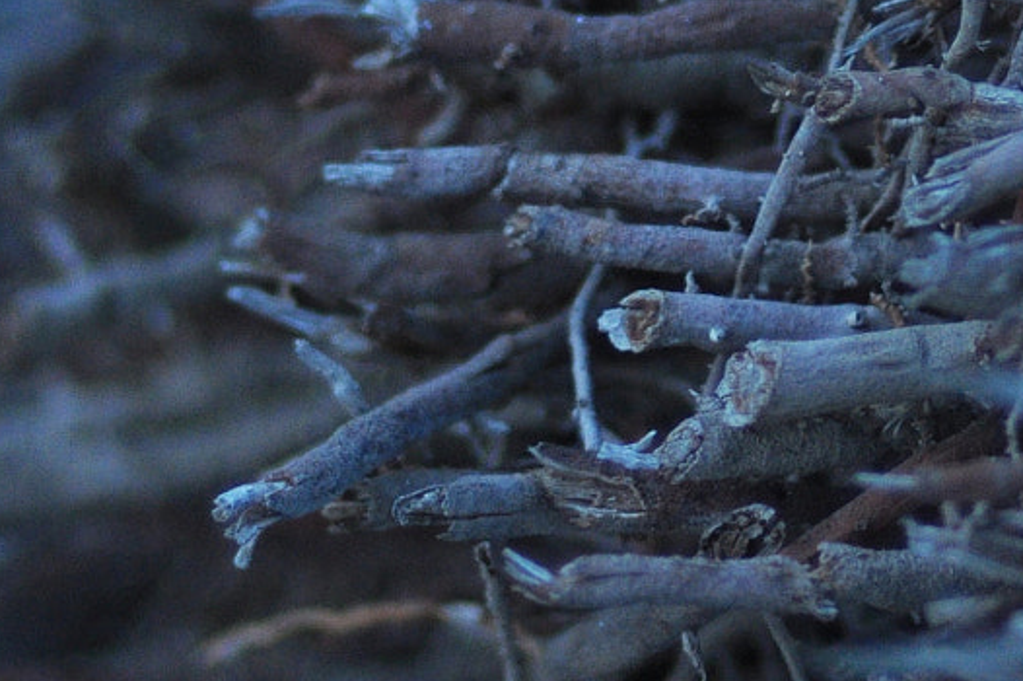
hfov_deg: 9.0
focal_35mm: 228
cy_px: 34
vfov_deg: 6.0
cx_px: 688
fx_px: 6475
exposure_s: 1/25
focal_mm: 50
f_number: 1.4
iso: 640
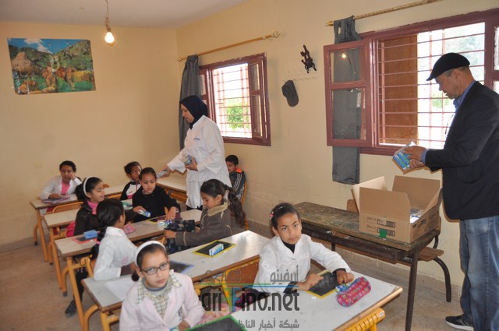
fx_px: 374
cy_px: 166
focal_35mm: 27
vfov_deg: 47.8
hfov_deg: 67.4
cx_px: 250
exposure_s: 1/125
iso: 500
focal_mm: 18
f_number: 3.5
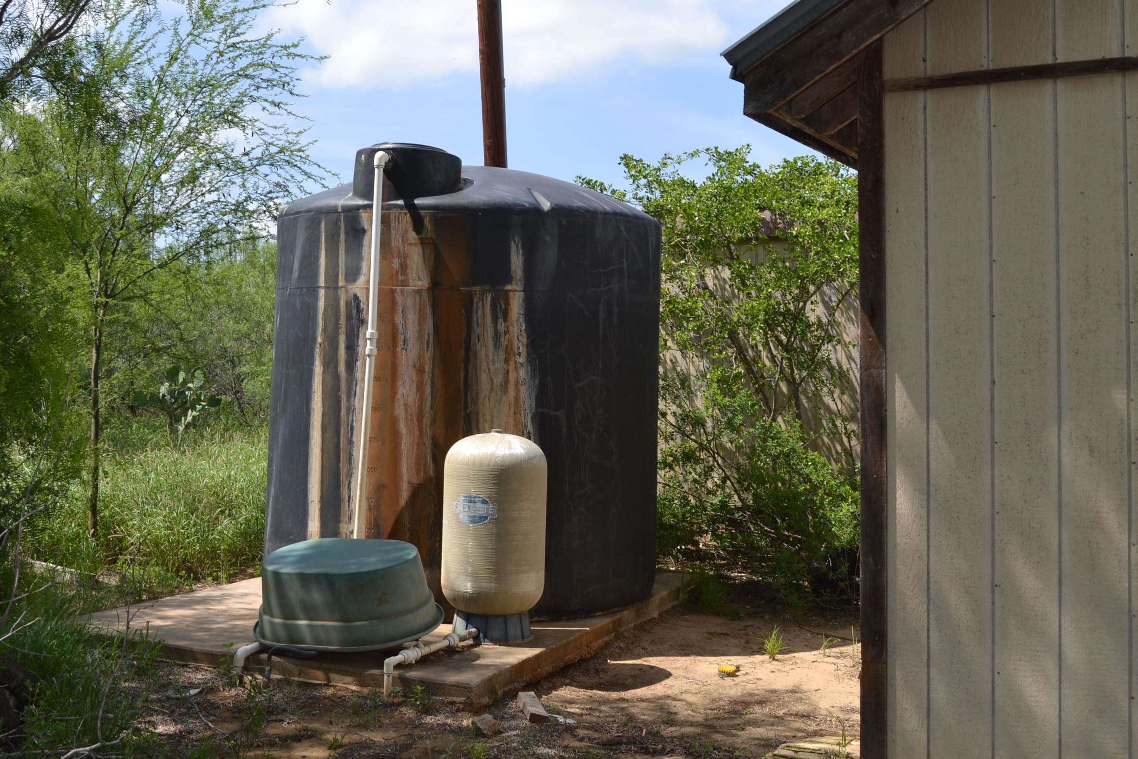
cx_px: 517
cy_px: 329
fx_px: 1359
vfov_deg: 31.2
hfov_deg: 45.4
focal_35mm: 43
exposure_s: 1/200
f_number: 7.1
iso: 100
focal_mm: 24
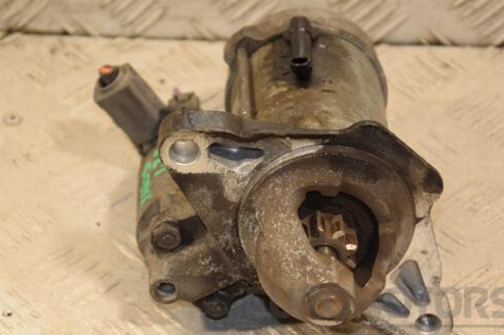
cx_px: 228
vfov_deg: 8.4
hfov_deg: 12.5
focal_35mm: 164
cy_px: 167
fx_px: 2295
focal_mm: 90
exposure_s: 1/125
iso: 800
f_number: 5.6
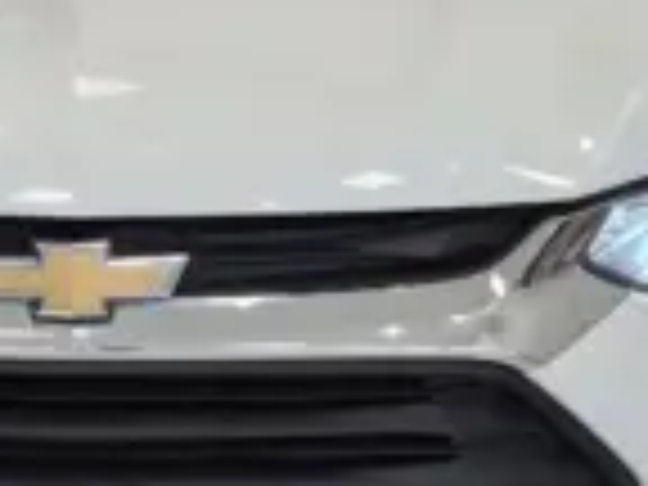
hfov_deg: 20.1
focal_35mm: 96
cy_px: 140
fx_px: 1797
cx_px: 90
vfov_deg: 15.4
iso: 125
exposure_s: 1/120
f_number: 1.8
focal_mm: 5.4
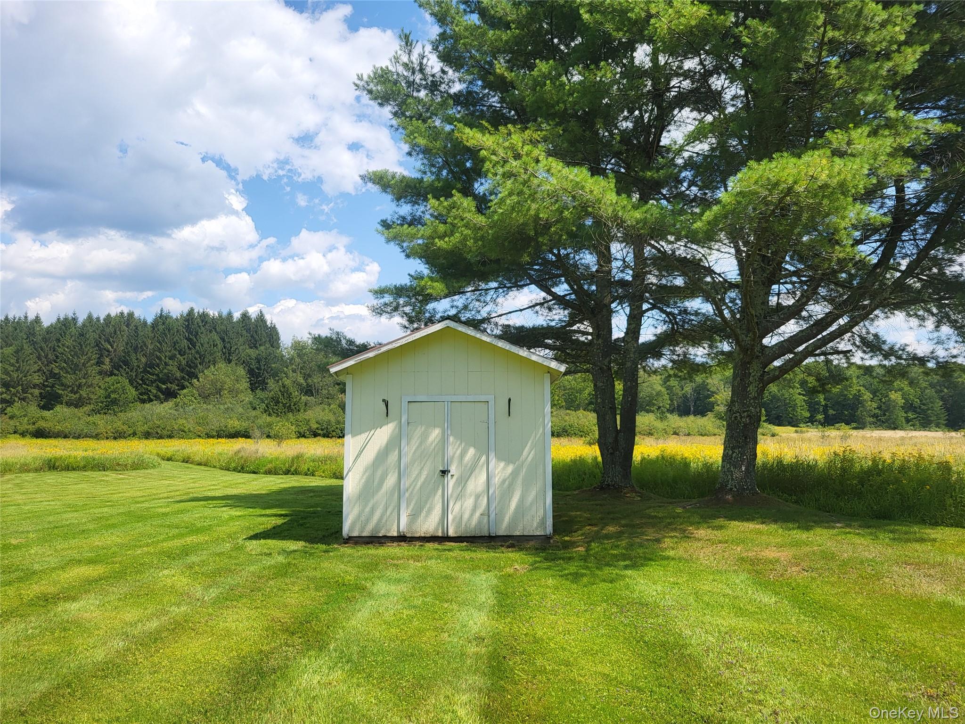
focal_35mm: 26
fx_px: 725
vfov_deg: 53.1
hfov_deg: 67.3
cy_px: 362
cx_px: 482
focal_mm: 5.4
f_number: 1.8
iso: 40
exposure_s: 1/2128
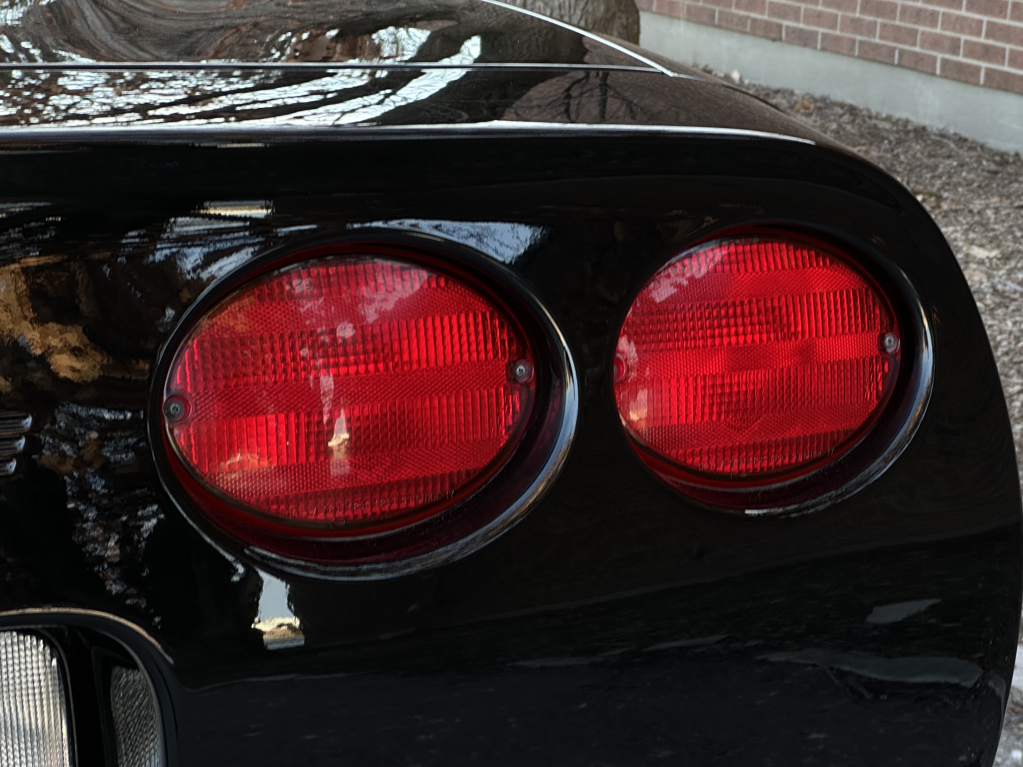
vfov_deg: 19.1
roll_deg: -3.5
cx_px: 512
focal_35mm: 77
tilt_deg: -15.7
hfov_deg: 25.3
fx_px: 2276
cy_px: 384
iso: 100
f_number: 2.8
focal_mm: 9
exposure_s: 1/99
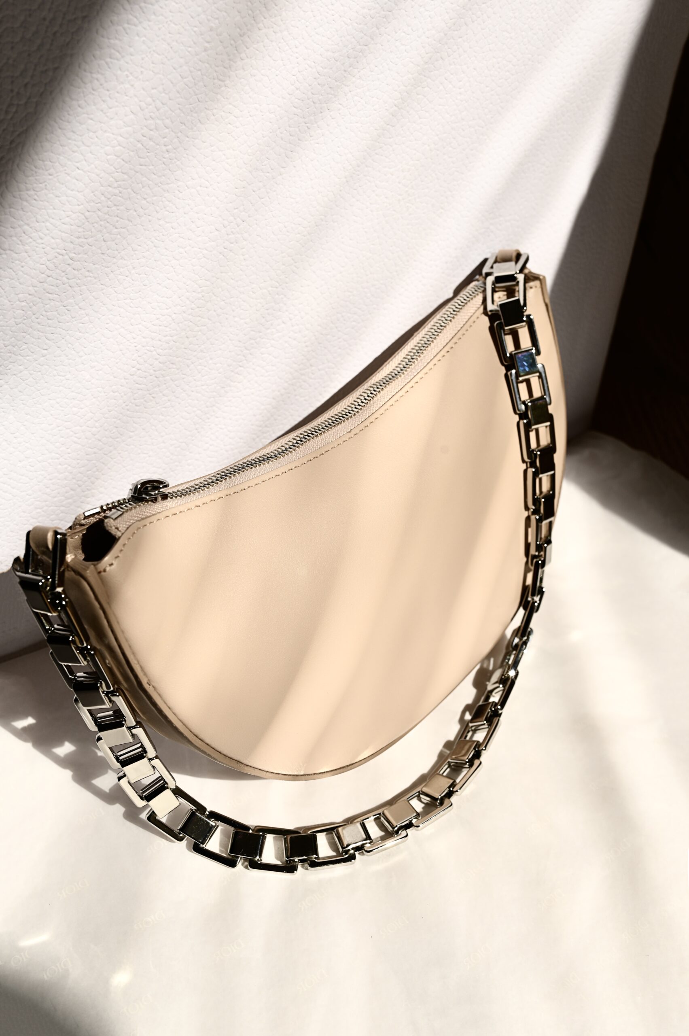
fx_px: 1006
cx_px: 344
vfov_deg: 54.5
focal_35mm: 35
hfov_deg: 37.8
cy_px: 518
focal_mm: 35
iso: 100
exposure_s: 1/640
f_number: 10
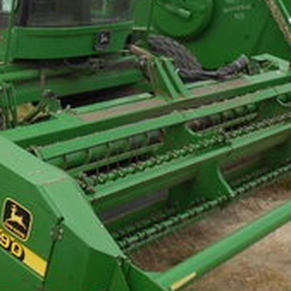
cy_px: 55
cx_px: 9
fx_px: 704
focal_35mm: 74
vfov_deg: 23.0
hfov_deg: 22.6
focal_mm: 4.6
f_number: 3.2
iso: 80
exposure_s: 1/500
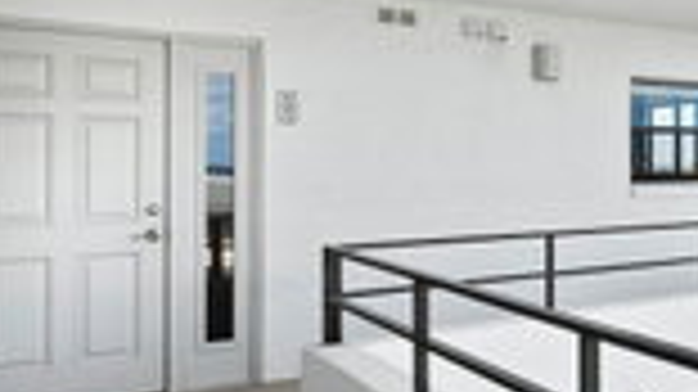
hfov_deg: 41.0
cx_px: 727
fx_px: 777
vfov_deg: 28.3
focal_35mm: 42
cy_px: 162
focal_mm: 7
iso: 400
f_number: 10
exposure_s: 1/100
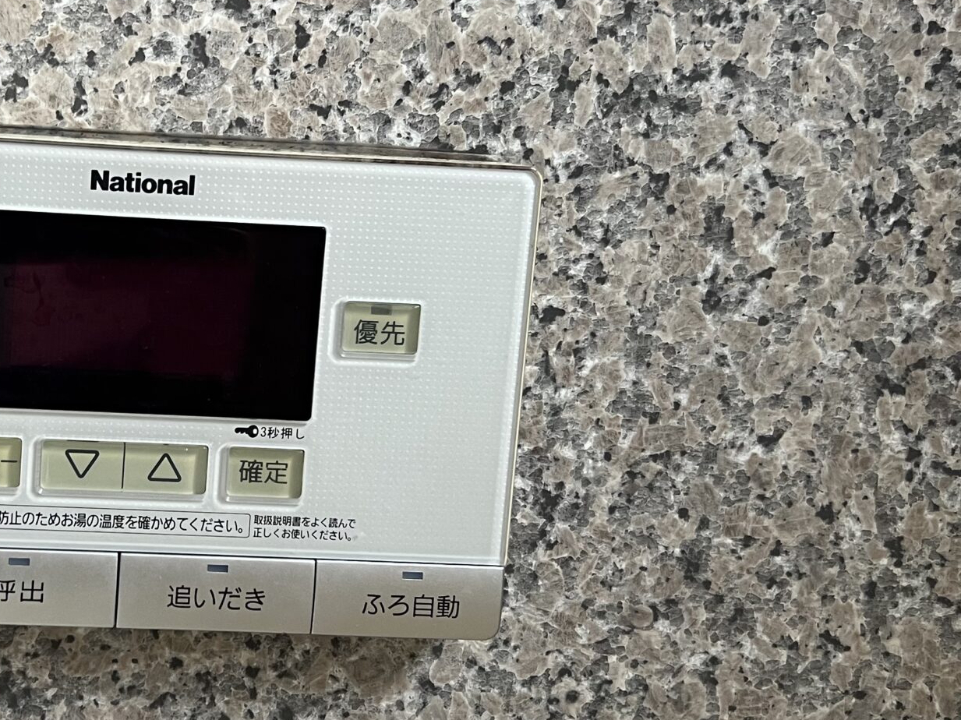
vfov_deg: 27.0
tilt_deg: -7.9
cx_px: 88
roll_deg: -3.5
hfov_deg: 33.6
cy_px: 350
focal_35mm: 54
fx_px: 1499
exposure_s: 1/83
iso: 125
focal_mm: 5.7
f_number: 1.5
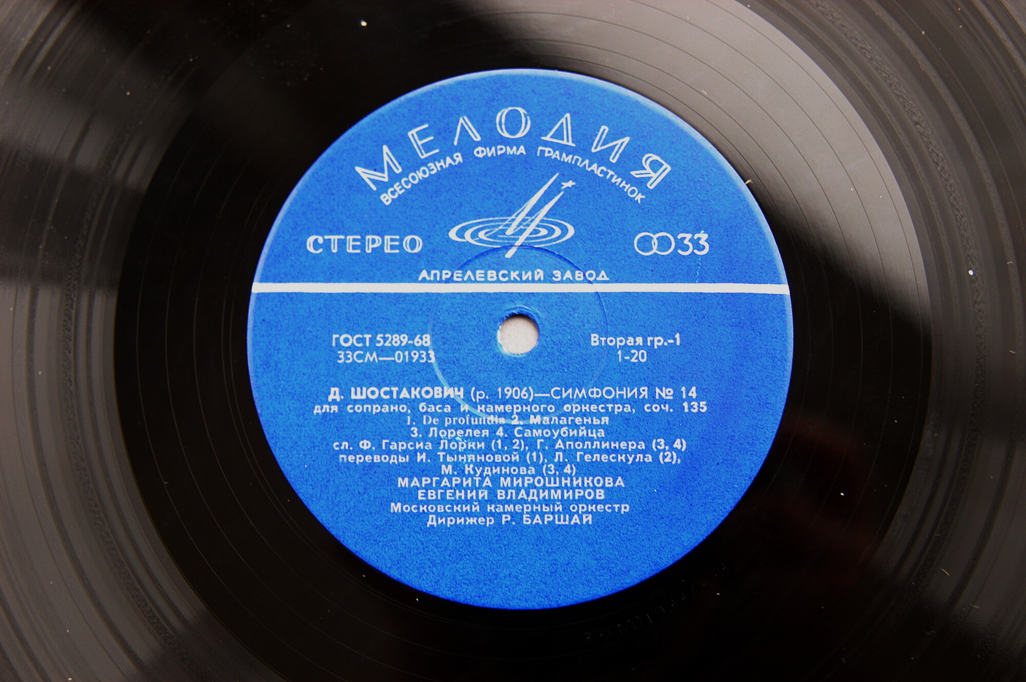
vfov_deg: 25.7
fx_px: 1495
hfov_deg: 37.9
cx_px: 513
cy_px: 341
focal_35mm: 52
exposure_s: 1/40
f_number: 3.3
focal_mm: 35
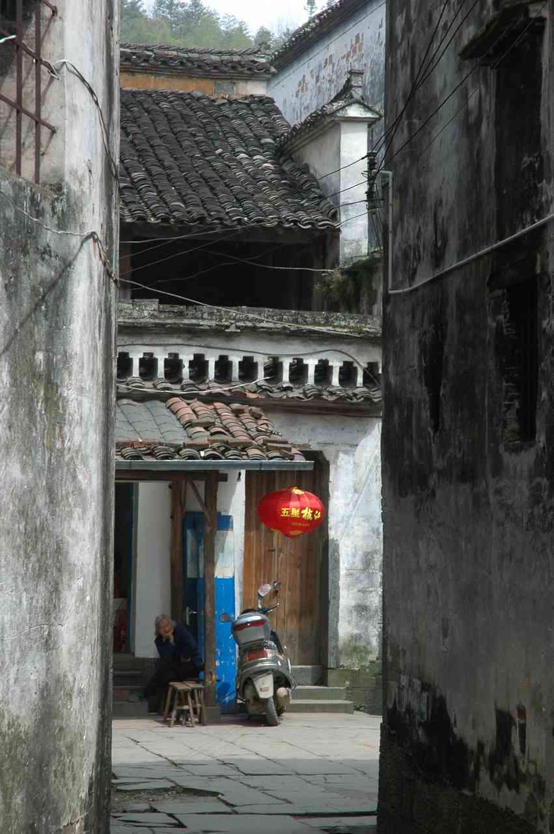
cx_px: 277
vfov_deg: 19.5
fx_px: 2428
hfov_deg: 13.0
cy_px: 417
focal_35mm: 105
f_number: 9
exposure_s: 1/160
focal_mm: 70
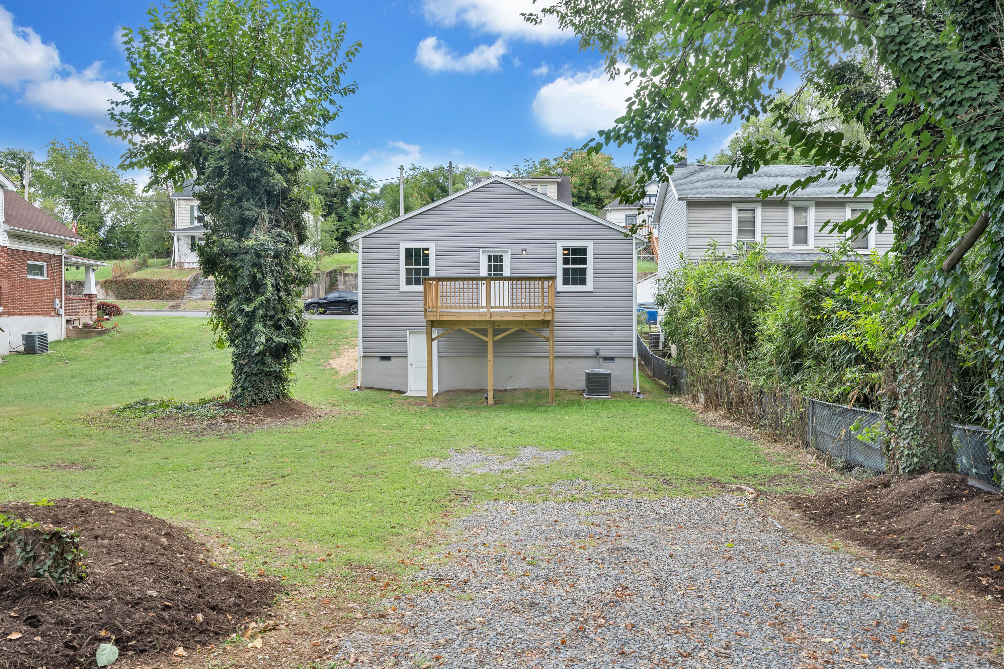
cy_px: 334
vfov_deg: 53.1
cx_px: 502
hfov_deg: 73.8
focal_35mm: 24
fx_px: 669
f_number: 9
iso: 400
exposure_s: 1/20
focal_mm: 24
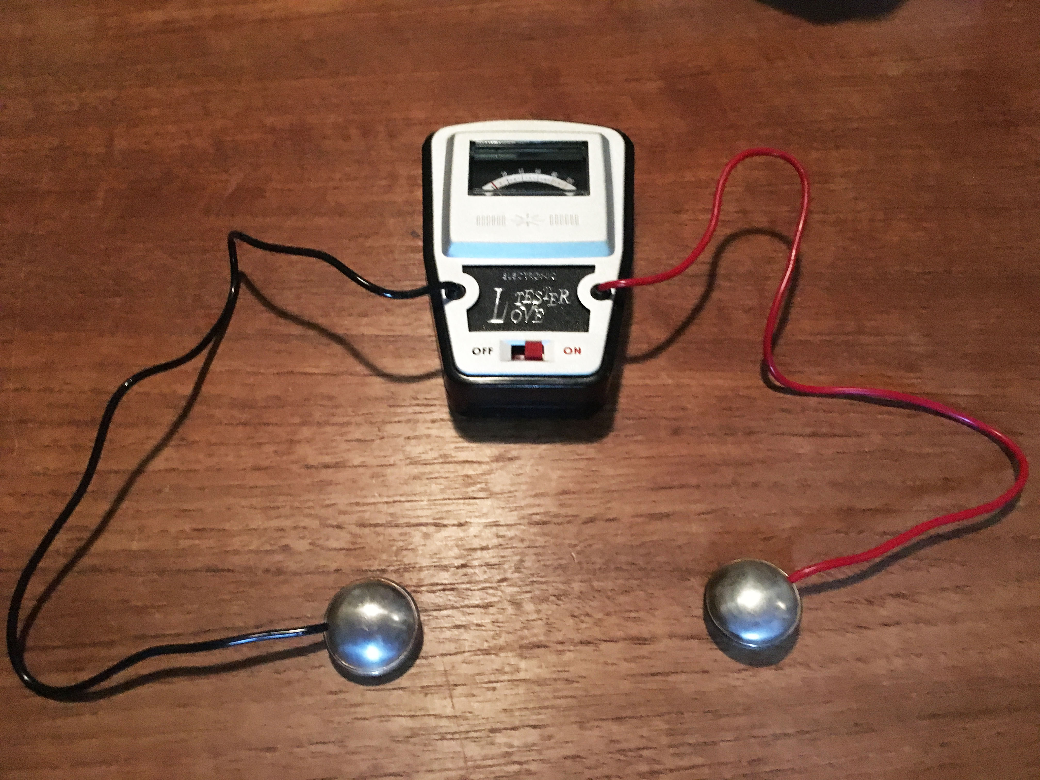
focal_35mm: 29
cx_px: 520
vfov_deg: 48.2
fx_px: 871
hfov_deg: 61.7
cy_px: 390
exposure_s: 1/17
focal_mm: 4.15
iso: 400
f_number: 2.2
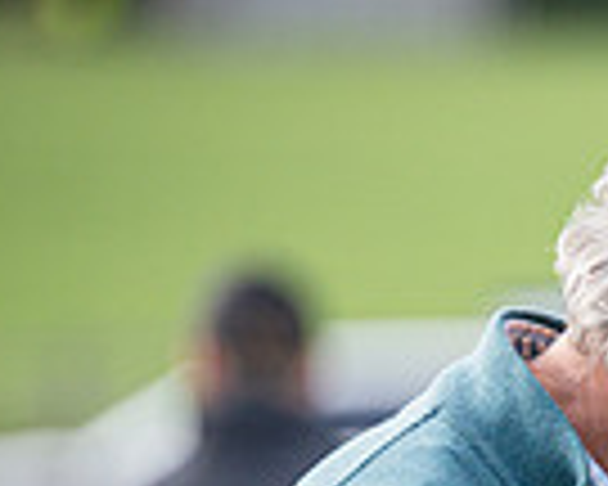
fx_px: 19578
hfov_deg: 1.8
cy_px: 789
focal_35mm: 1088
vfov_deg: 1.4
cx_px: 925
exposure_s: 1/1600
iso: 640
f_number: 2.8
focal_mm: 185
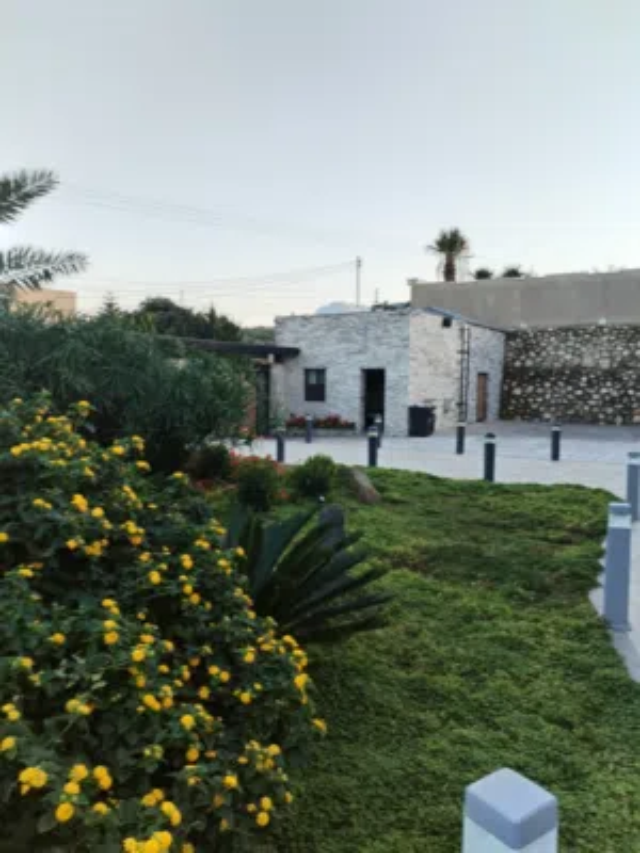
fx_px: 715
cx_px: 320
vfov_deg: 61.7
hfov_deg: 48.2
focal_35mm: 29
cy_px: 426
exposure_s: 1/190
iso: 100
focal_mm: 4.75
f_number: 1.8
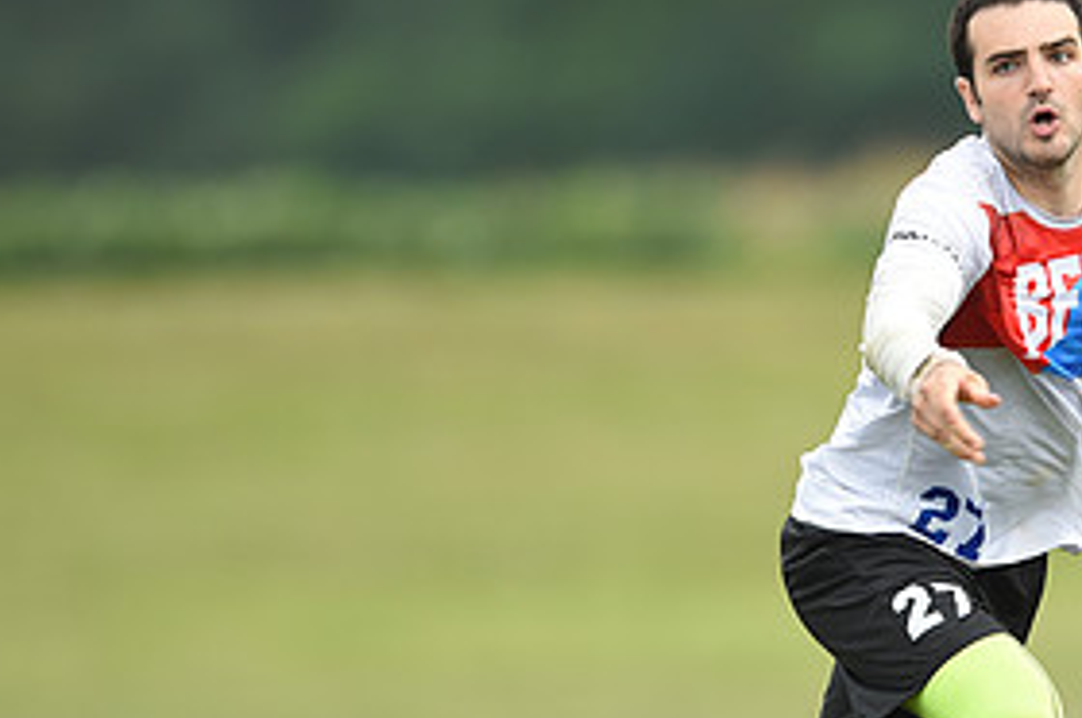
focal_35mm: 830
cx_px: 935
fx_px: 24917
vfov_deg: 1.7
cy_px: 303
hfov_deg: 2.5
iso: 320
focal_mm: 400
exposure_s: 1/1600
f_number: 2.8
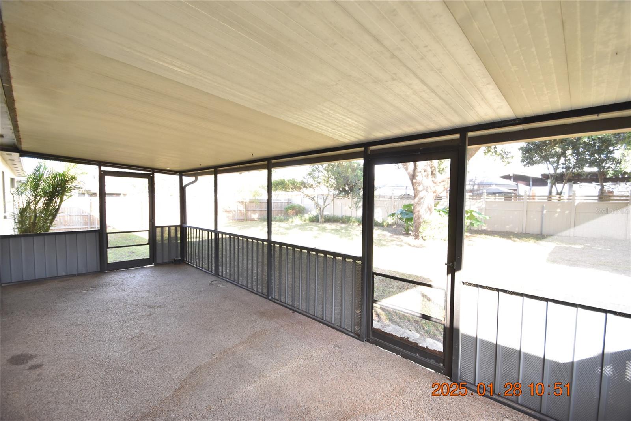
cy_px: 210
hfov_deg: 100.4
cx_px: 316
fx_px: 263
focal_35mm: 15
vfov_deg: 77.3
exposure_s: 1/125
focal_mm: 10
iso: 800
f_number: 5.6
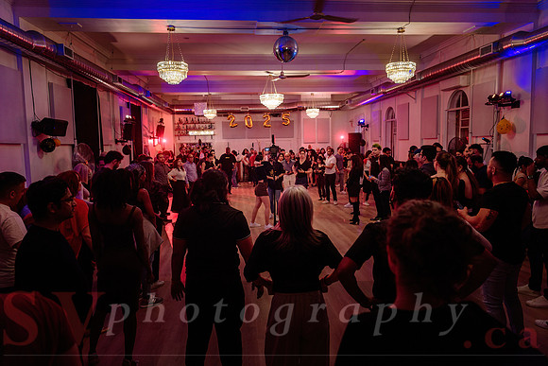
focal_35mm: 25
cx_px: 274
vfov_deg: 51.8
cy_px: 183
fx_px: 376
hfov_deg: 72.1
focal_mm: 24
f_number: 2.8
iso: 500
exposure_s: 1/125
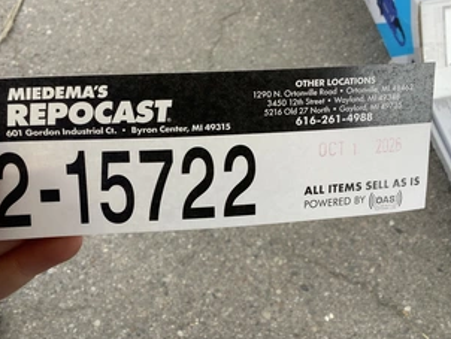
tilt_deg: -53.3
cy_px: 164
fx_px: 535
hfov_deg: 45.7
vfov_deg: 35.2
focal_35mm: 41
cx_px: 211
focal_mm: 3.3
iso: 32
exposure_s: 1/120
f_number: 2.4
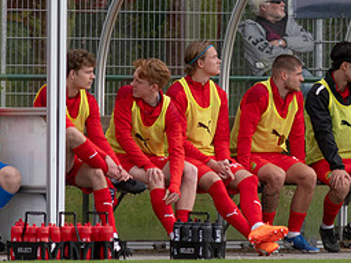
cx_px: 86
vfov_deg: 1.1
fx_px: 13232
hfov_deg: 1.5
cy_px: 116
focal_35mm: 1305
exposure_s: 1/2500
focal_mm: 300
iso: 200
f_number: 3.2
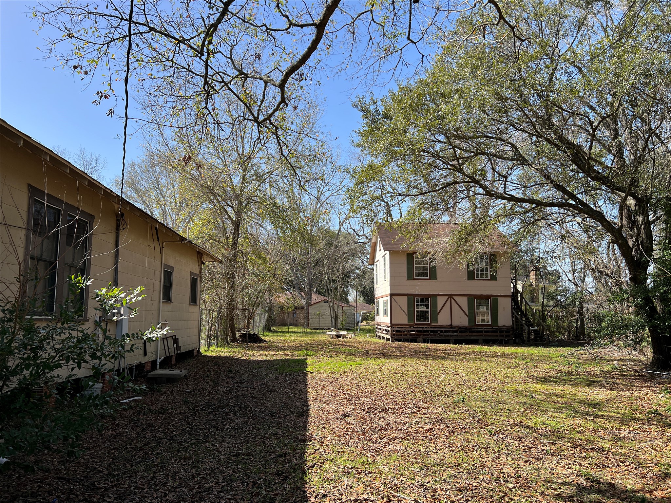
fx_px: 504
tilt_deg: +8.0
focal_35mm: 26
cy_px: 252
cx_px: 336
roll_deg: -0.6
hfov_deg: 67.3
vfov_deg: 53.1
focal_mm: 5.7
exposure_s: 1/1869
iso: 50
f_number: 1.5
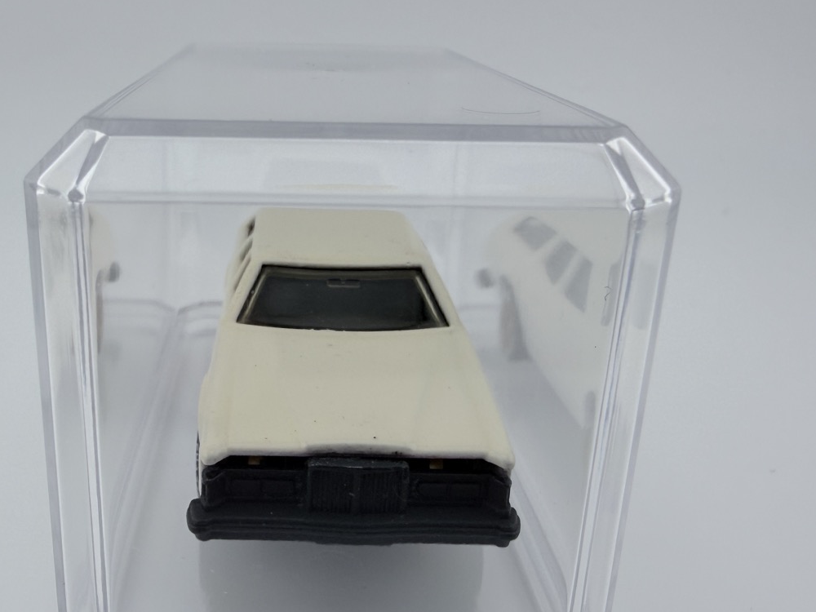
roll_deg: +0.5
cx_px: 344
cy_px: 360
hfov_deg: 51.1
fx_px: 849
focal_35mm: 36
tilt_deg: -22.3
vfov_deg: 39.5
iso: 40
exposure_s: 1/150
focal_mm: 2.22
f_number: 2.2
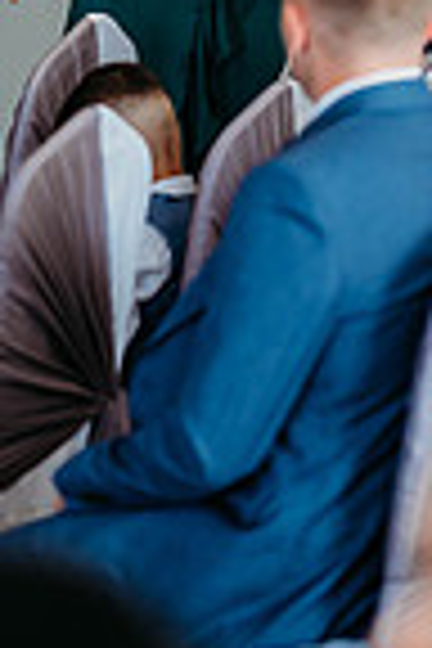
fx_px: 4788
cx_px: 97
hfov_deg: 5.2
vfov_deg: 7.6
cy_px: -261
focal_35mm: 266
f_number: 2
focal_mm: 85
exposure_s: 1/200
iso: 160
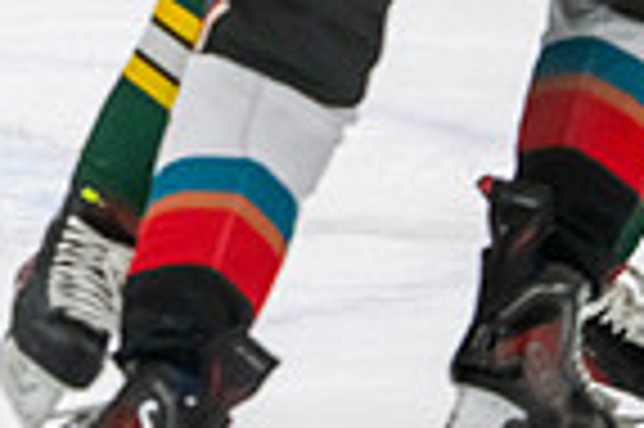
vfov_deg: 2.3
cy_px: -362
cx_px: -501
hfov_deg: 3.5
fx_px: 10417
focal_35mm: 583
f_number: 3.2
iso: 2500
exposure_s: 1/640
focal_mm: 125
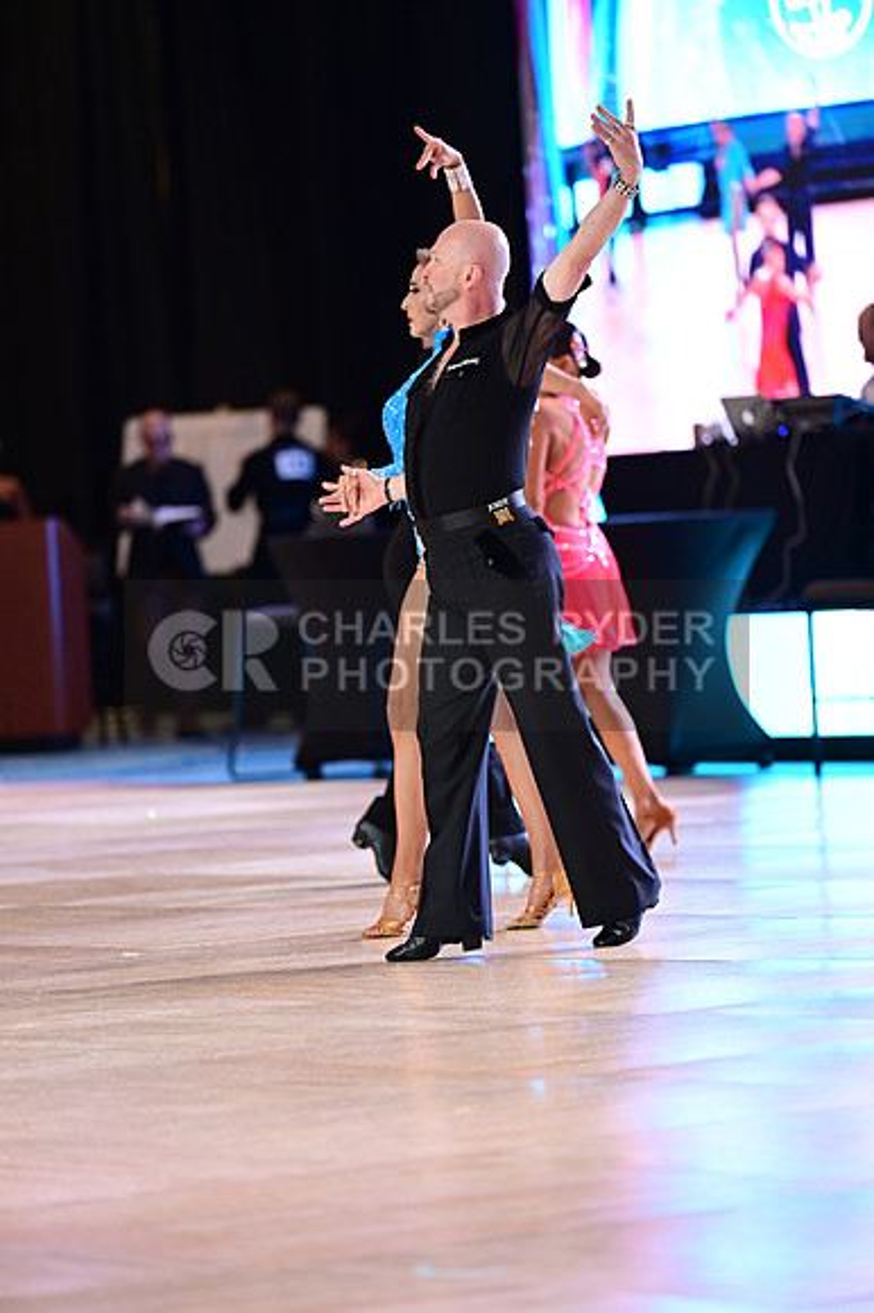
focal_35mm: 200
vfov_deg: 10.3
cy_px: 656
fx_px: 7291
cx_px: 437
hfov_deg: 6.9
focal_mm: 200
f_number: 3.2
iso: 1600
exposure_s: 1/250
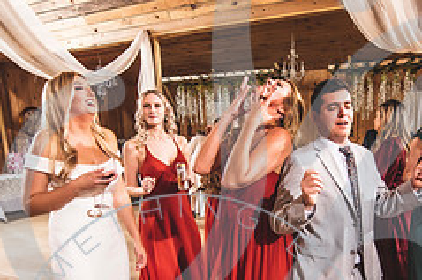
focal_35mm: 34
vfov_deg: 37.4
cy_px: 226
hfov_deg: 54.8
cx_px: 277
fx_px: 398
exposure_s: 1/125
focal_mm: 14
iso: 400
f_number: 2.8
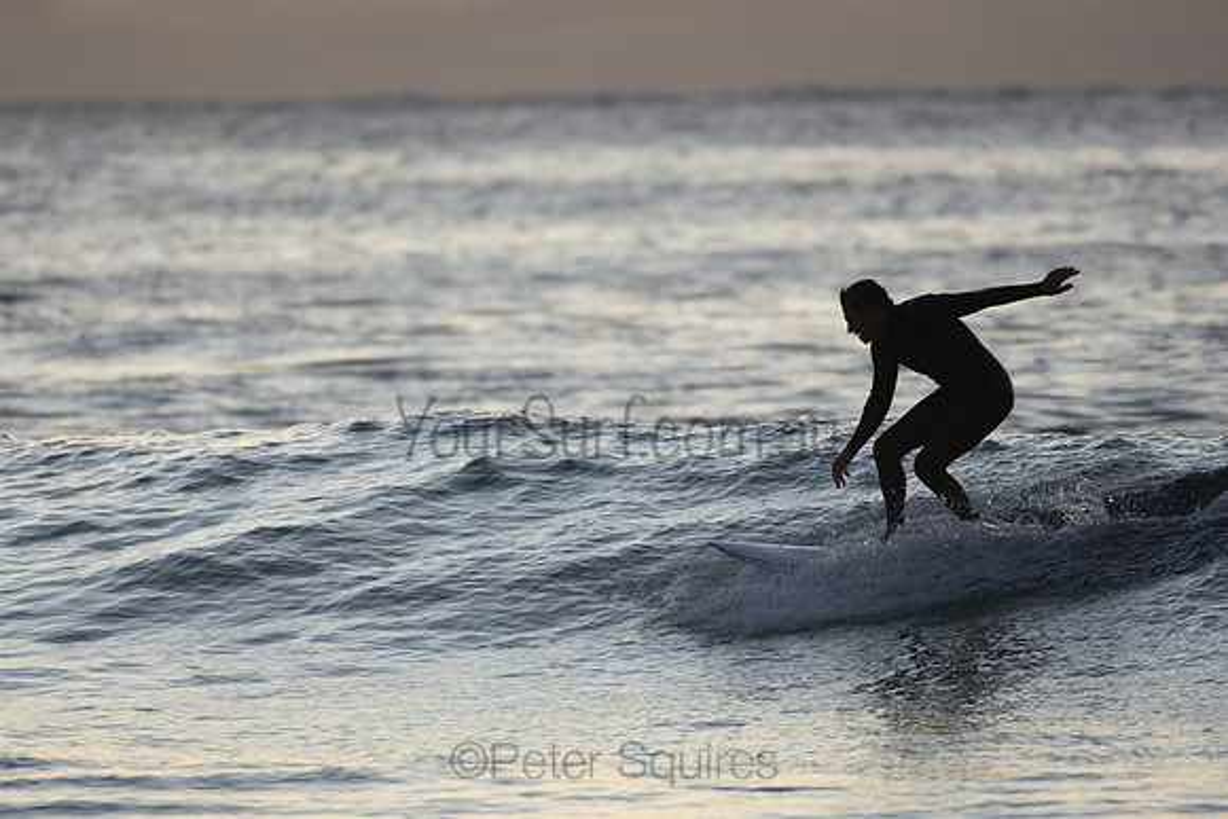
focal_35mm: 750
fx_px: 25588
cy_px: 410
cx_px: 614
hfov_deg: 2.7
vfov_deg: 1.8
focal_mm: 500
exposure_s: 1/800
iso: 900
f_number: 5.6
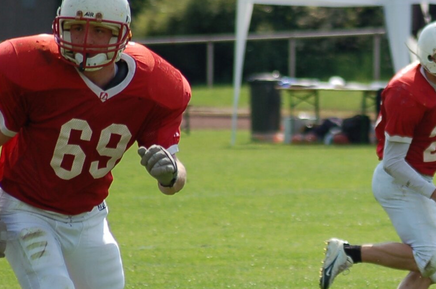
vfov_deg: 2.8
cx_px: 435
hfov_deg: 4.1
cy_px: 171
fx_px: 6021
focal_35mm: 498
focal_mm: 150
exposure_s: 1/1000
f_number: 4.5
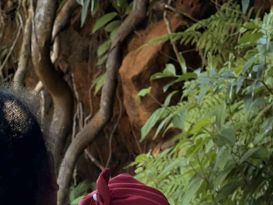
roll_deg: +1.4
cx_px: 67
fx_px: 3793
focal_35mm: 481
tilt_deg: -5.0
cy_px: 315
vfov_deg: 3.1
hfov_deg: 4.1
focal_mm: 16.89
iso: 80
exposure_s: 1/121
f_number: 2.8
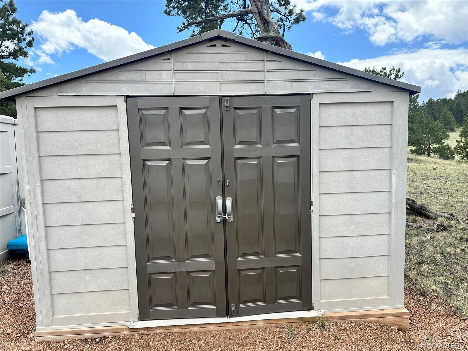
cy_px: 176
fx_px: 324
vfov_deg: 56.8
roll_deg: +1.9
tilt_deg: +0.1
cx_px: 234
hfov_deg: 71.6
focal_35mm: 24
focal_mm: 6.86
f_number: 1.78
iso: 80
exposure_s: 1/1812
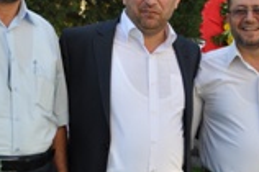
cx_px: 282
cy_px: 120
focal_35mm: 102
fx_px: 733
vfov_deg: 13.4
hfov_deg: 19.2
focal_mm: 24
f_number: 6.3
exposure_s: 1/160
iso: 200
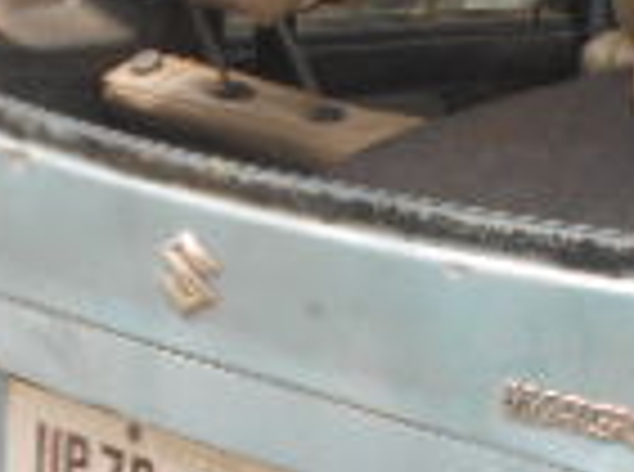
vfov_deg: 11.1
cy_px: 405
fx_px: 2411
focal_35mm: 132
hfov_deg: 14.6
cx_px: 728
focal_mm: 5.3
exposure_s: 1/320
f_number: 3.4
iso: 80
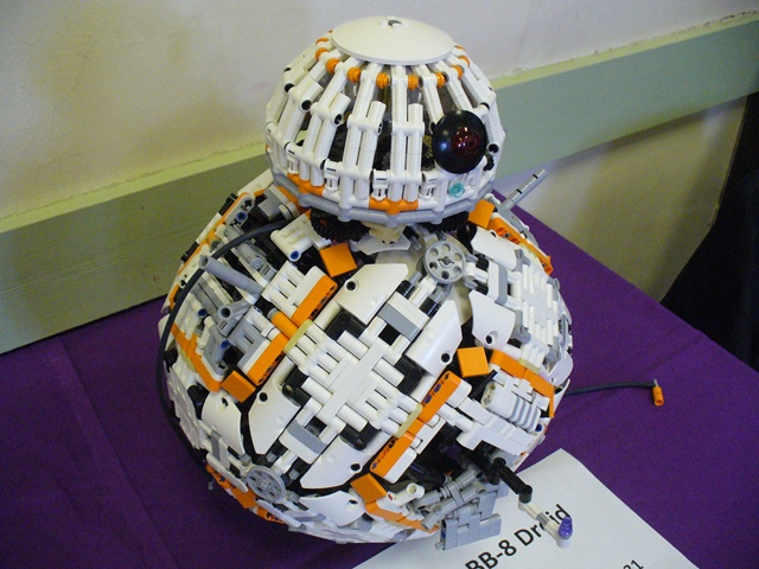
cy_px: 284
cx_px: 380
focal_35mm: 37
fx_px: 811
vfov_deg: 38.7
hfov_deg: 50.1
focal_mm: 6.1
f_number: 2.8
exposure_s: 1/60
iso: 400
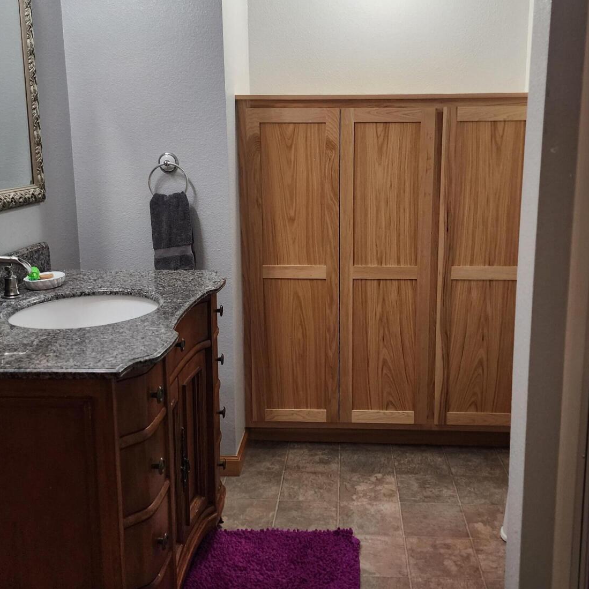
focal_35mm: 37
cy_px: 286
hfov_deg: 44.8
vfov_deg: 44.9
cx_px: 330
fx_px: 712
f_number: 1.8
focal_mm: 6.4
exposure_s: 1/120
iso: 400
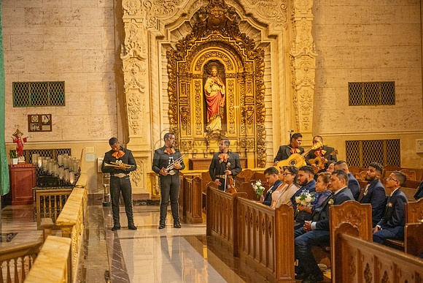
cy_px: 142
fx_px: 823
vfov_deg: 19.5
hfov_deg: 28.8
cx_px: 212
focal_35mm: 70
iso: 2000
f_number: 2.8
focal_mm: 70
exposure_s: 1/200
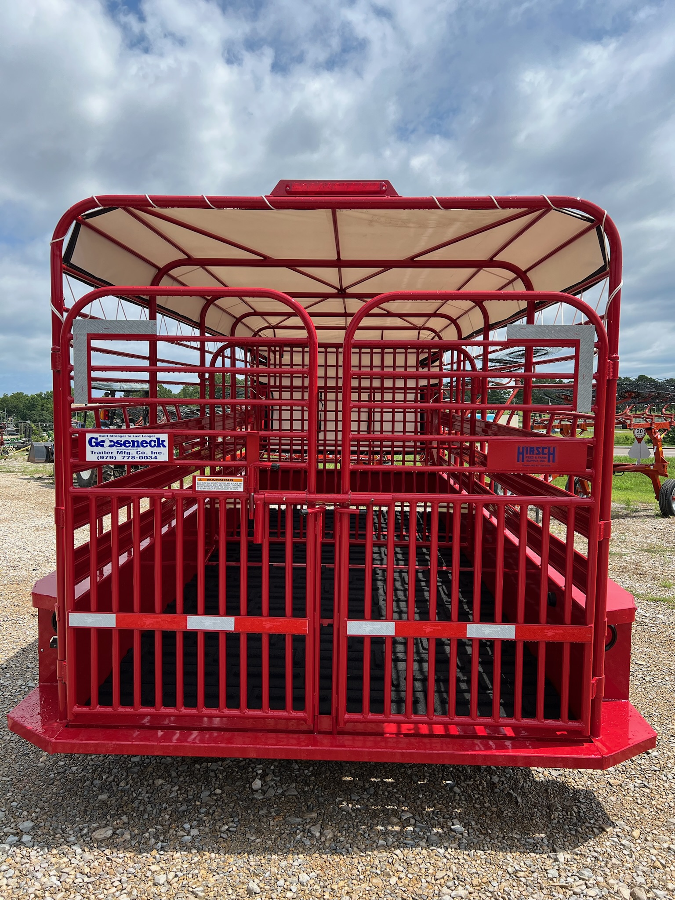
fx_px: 676
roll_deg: +0.5
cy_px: 450
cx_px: 338
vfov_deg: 67.3
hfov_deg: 53.1
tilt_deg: -0.2
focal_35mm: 26
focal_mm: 5.7
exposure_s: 1/3460
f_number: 1.5
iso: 50
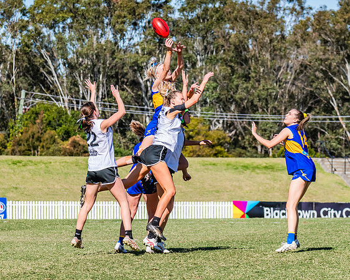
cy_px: 120
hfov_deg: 6.3
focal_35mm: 307
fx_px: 3180
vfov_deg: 5.0
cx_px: 156
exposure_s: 1/1250
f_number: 10
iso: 640
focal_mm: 180
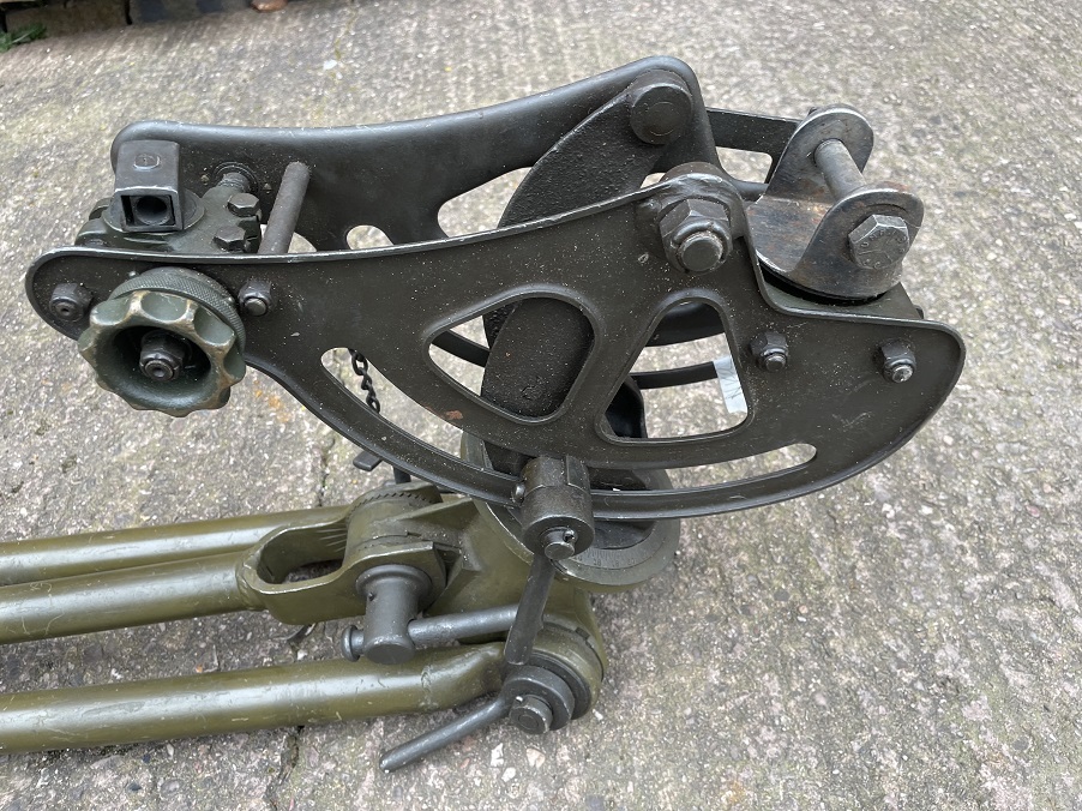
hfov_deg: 67.3
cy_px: 406
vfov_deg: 53.0
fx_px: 812
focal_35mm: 26
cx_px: 541
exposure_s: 1/207
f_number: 1.6
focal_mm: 4.2
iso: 32
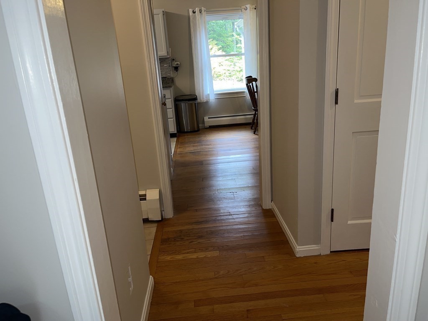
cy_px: 160
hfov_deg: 67.3
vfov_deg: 53.1
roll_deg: +4.4
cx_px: 214
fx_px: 321
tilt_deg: -17.7
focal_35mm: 26
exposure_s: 1/32
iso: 32
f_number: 1.6
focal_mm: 5.1
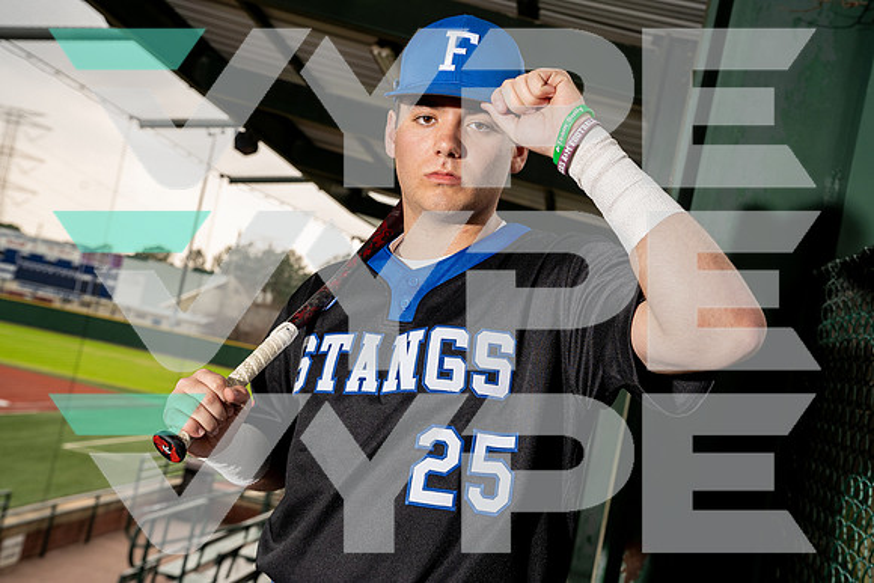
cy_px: 292
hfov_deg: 41.9
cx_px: 437
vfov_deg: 28.7
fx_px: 1141
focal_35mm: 47
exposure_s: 1/250
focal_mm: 47
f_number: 6.3
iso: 640
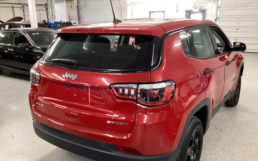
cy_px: 91
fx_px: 232
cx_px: 129
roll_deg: +0.5
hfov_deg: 58.1
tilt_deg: -17.1
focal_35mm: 33
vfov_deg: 38.3
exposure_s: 1/33
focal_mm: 3.3
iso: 320
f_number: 2.4
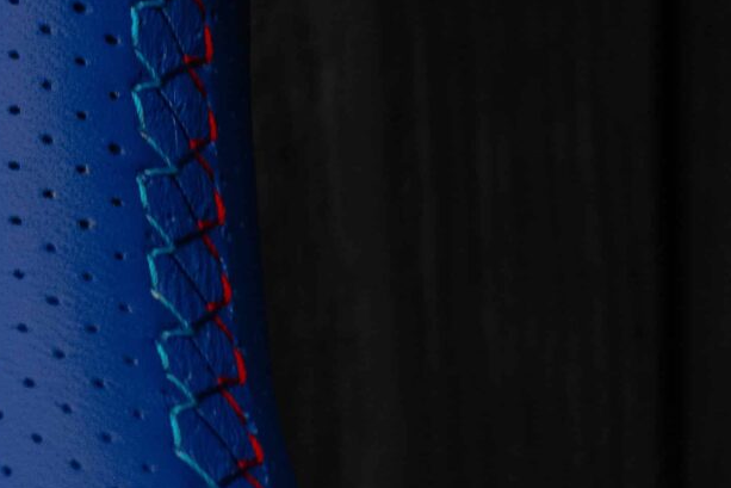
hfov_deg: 9.4
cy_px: 289
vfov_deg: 6.3
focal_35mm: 219
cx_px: 199
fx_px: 4449
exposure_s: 1/125
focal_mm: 35
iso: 500
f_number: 6.3
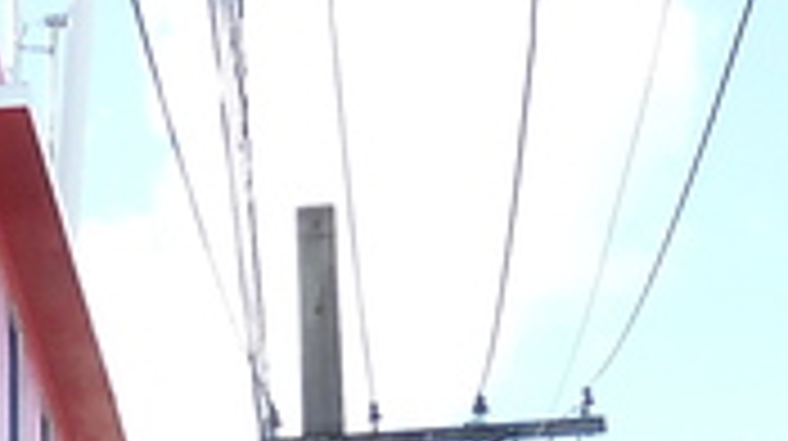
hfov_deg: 10.8
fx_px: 3903
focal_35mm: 187
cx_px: -594
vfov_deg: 6.0
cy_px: 1341
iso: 125
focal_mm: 4.1
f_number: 4
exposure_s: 1/160
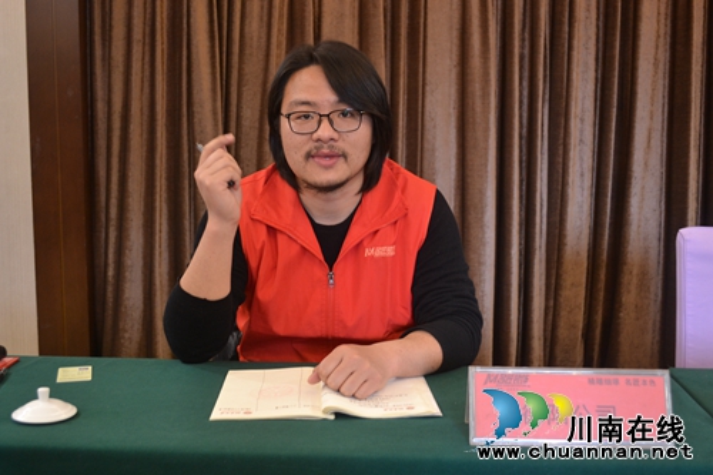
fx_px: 861
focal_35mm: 44
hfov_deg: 45.0
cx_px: 356
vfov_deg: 30.8
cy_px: 238
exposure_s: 1/15
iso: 900
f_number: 4.5
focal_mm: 29
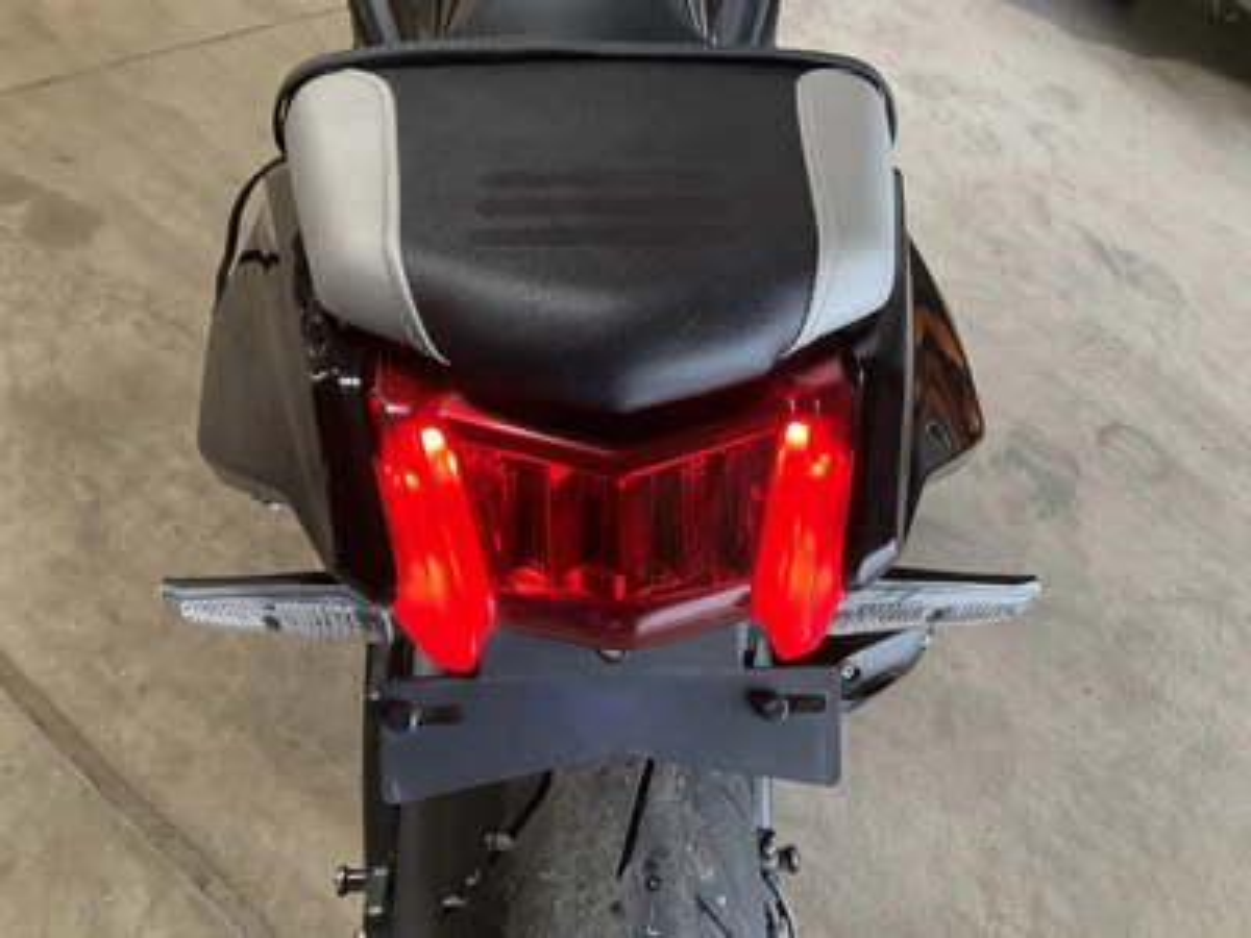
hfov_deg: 61.7
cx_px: 626
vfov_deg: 48.2
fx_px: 1048
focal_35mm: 29
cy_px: 469
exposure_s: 1/60
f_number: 1.8
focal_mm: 3
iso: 160
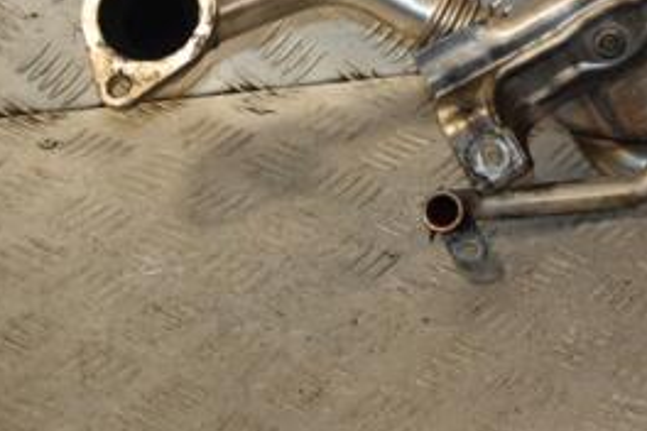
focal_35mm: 116
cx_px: 721
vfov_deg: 11.6
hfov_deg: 17.0
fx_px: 2085
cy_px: -39
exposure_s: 1/200
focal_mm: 34
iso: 800
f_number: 5
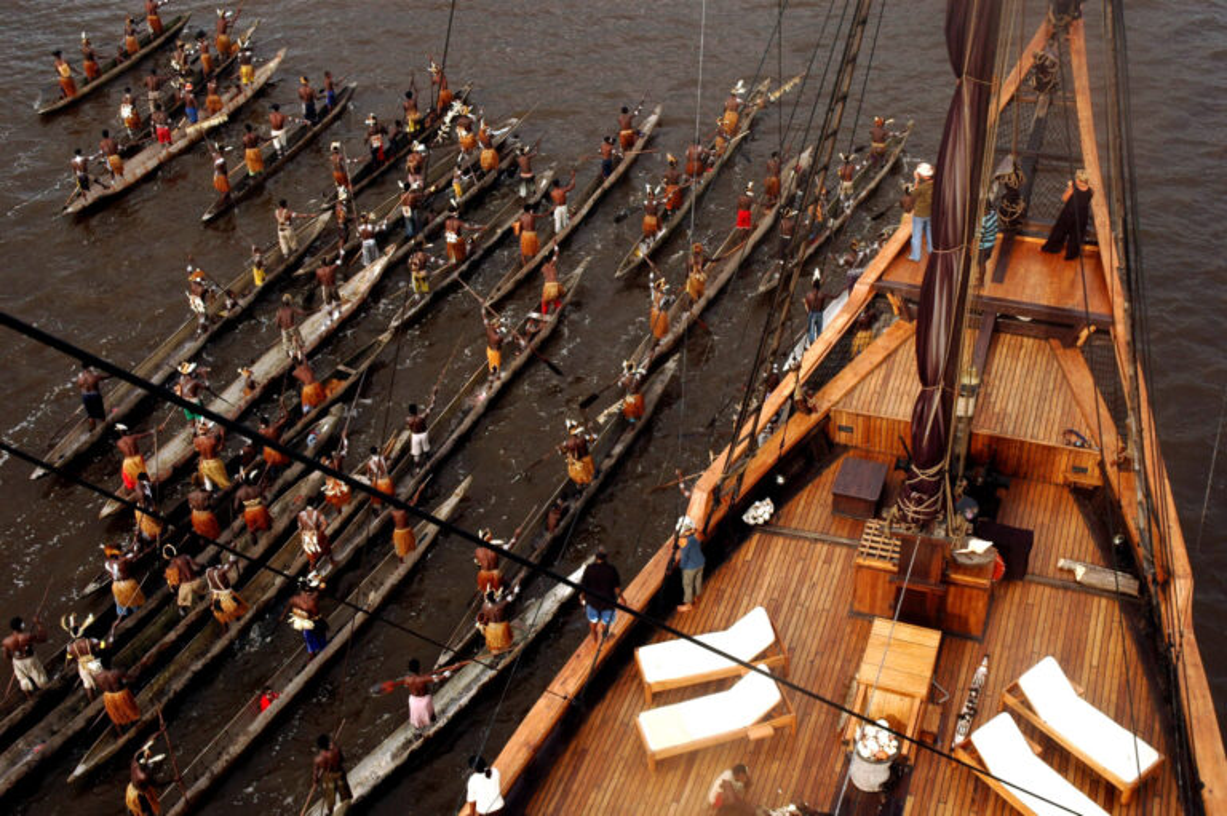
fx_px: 1584
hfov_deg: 42.3
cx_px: 614
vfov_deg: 28.9
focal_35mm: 46
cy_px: 408
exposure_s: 1/250
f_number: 7.1
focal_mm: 31
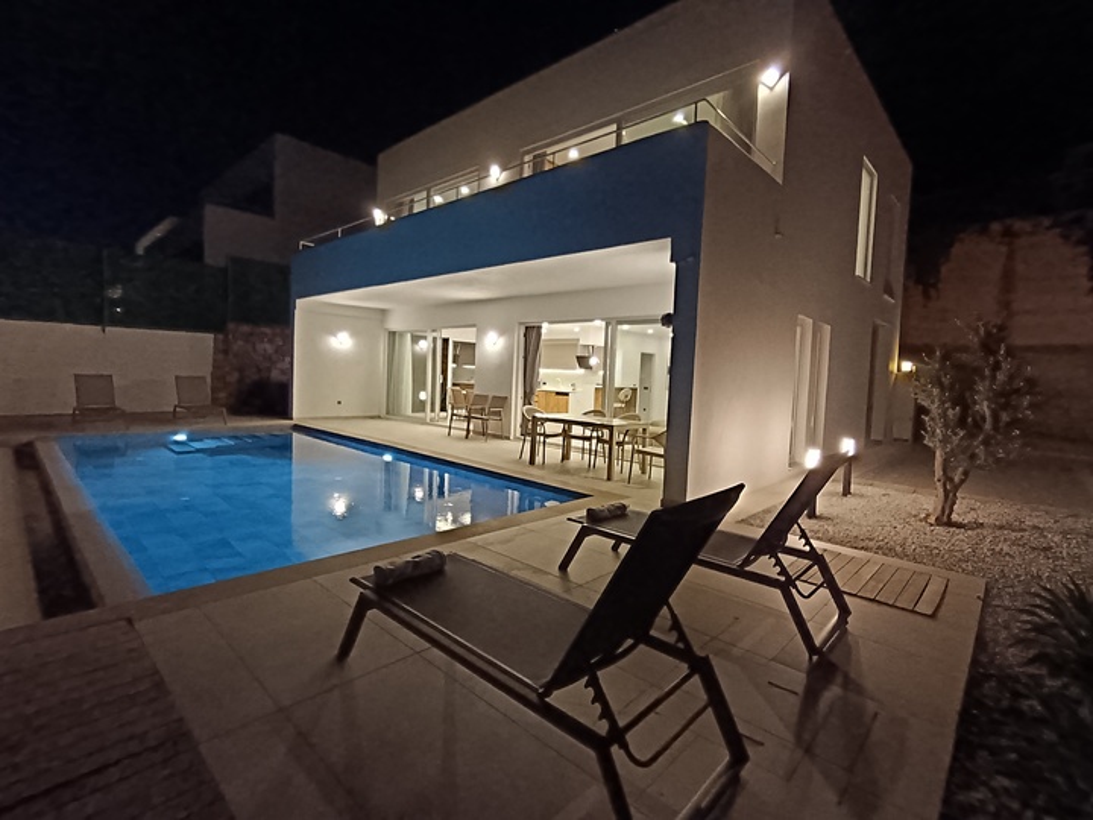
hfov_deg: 91.0
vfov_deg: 74.7
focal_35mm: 17
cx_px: 546
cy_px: 410
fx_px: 537
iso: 1376
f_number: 2.2
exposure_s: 1/24
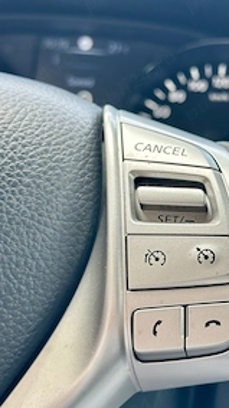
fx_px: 800
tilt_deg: -9.5
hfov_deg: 16.2
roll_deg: -5.6
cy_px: 221
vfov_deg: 28.6
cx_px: 180
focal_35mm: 74
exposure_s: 1/121
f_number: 1.78
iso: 64
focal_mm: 6.86
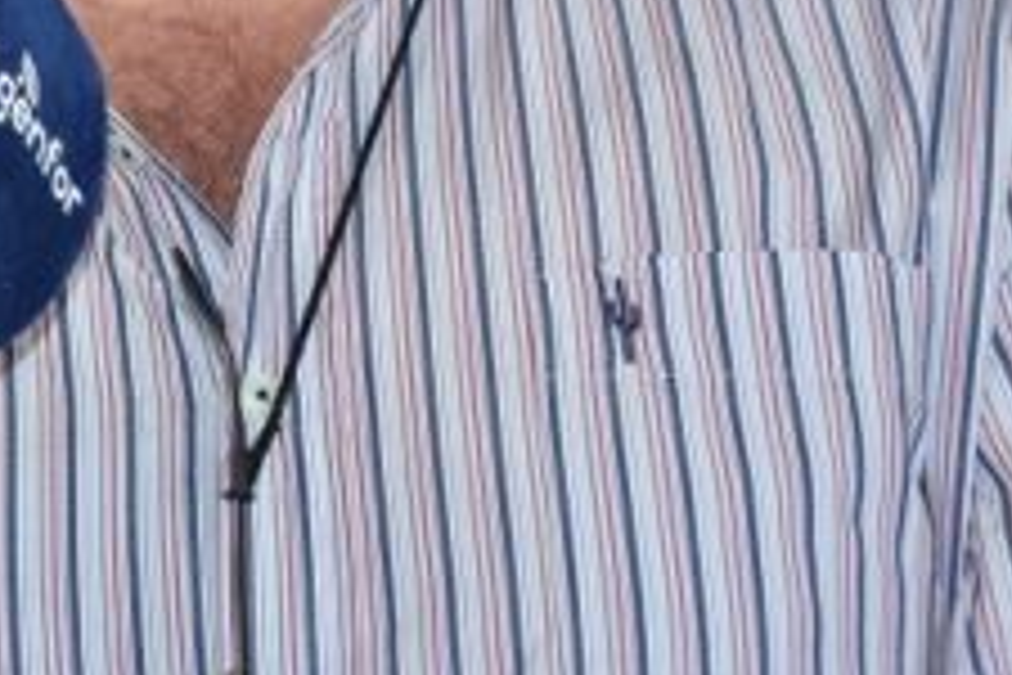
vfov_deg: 8.1
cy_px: -243
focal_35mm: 168
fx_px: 4722
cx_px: -54
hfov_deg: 12.1
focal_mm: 40
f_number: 4.5
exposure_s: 1/160
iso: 640
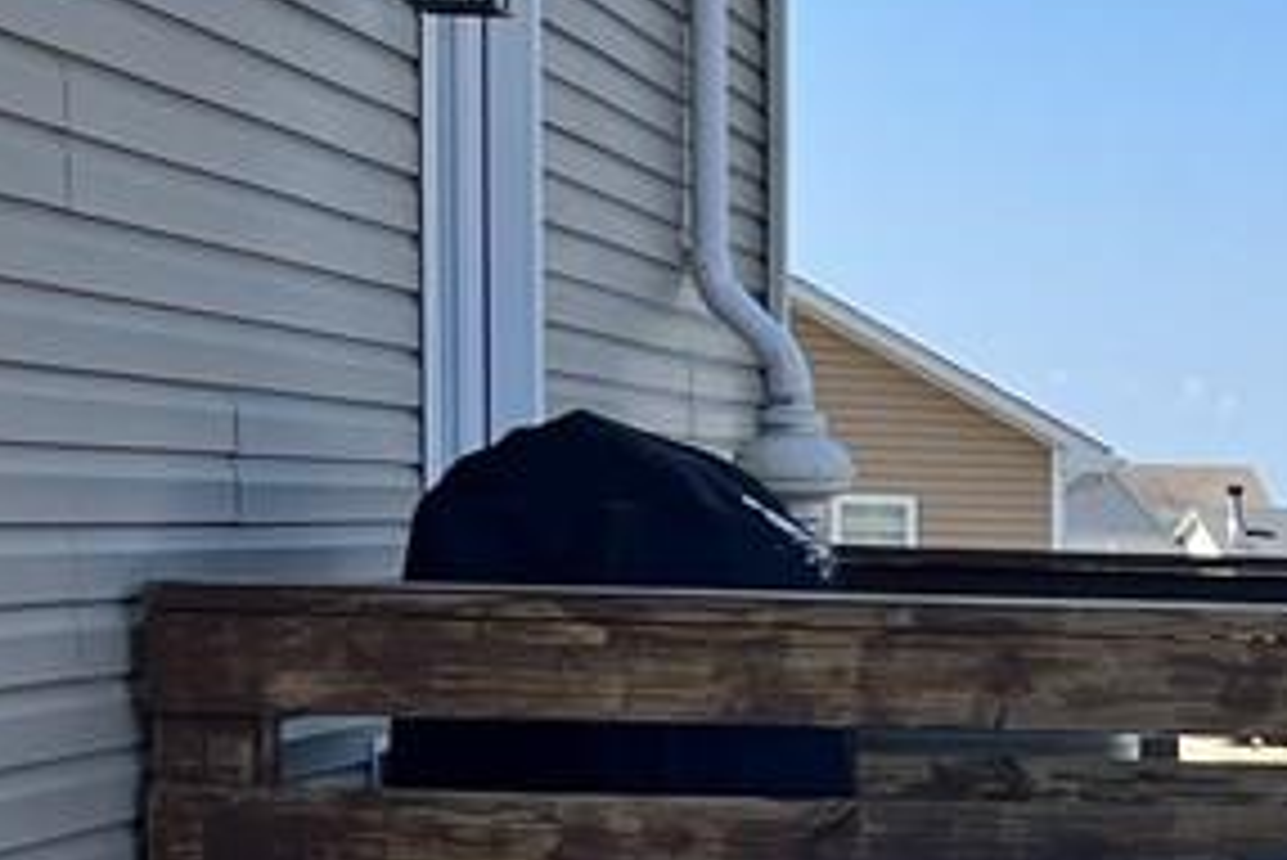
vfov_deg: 11.2
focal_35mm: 121
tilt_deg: -6.4
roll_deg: -0.6
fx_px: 4328
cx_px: 1678
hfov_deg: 16.0
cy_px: 946
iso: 50
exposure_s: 1/2513
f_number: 1.6
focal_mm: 5.1
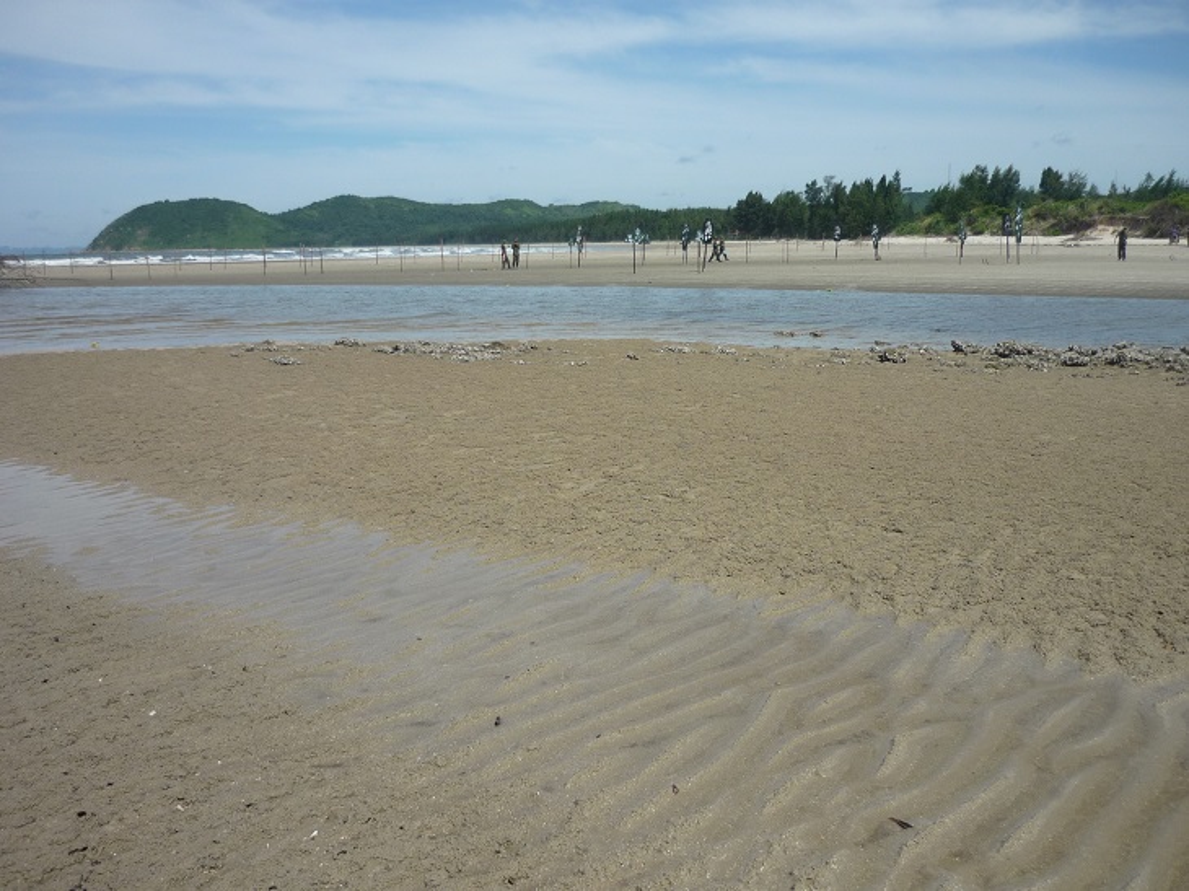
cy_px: 446
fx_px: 1133
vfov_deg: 42.9
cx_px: 594
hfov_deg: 55.4
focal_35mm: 33
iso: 100
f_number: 8
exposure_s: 1/250
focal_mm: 5.5
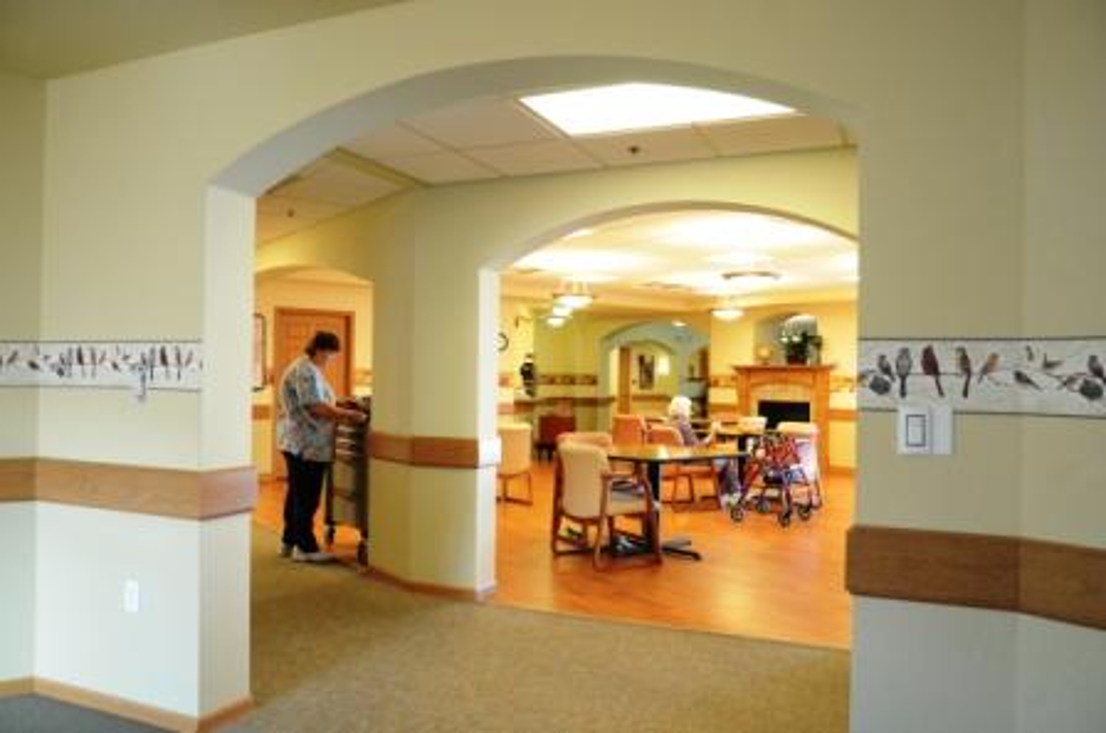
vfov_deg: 47.8
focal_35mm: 27
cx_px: 553
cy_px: 366
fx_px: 828
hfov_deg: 67.5
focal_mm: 18
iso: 3200
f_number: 5
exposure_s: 1/125
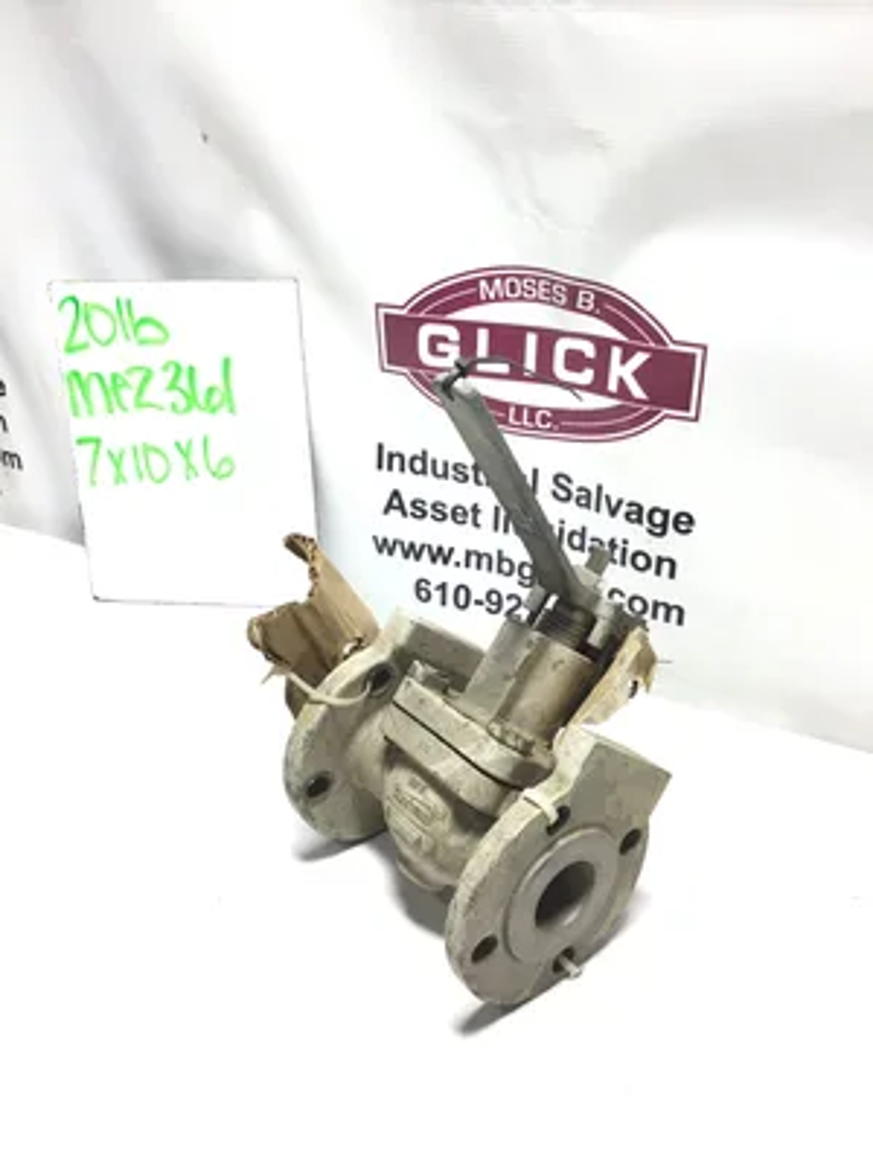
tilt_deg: -28.1
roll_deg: +0.9
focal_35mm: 31
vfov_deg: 58.4
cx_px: 436
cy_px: 582
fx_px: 1042
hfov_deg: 45.4
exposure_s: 1/50
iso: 25
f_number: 2.4
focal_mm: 3.3
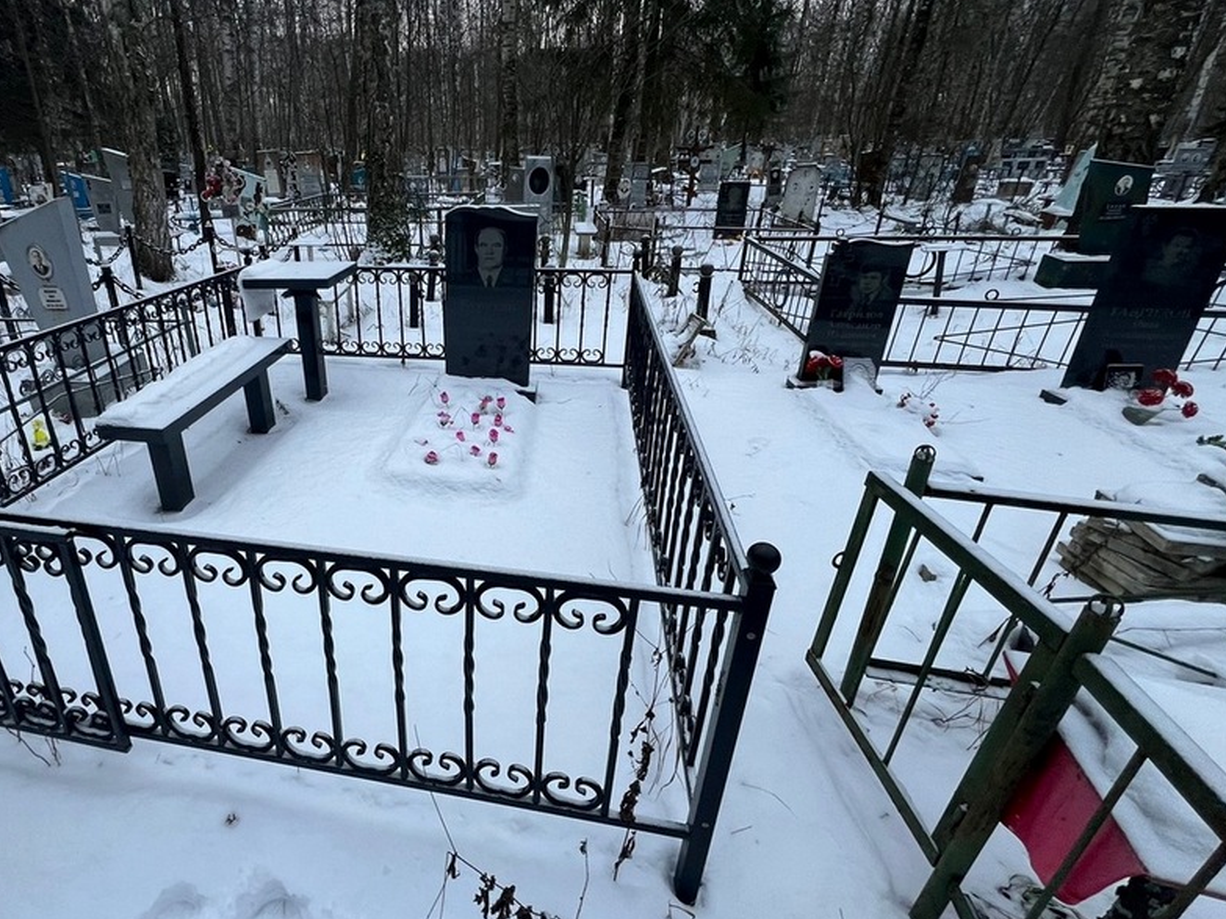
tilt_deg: -20.8
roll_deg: -0.9
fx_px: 602
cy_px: 426
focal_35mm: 17
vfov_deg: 74.6
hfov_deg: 88.8
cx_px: 445
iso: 100
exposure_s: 1/99
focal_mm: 1.57
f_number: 1.8
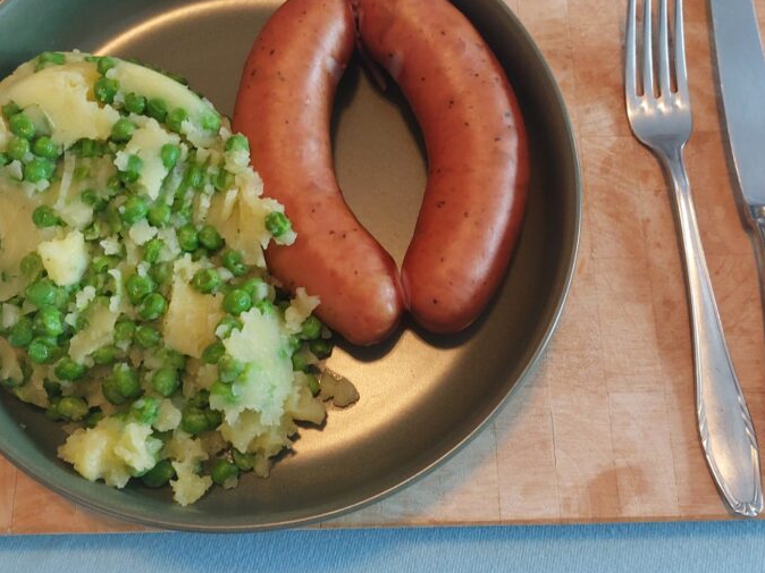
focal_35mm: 38
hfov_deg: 49.0
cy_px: 231
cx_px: 398
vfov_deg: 37.6
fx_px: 839
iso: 500
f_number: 1.8
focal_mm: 5.23
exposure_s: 1/50
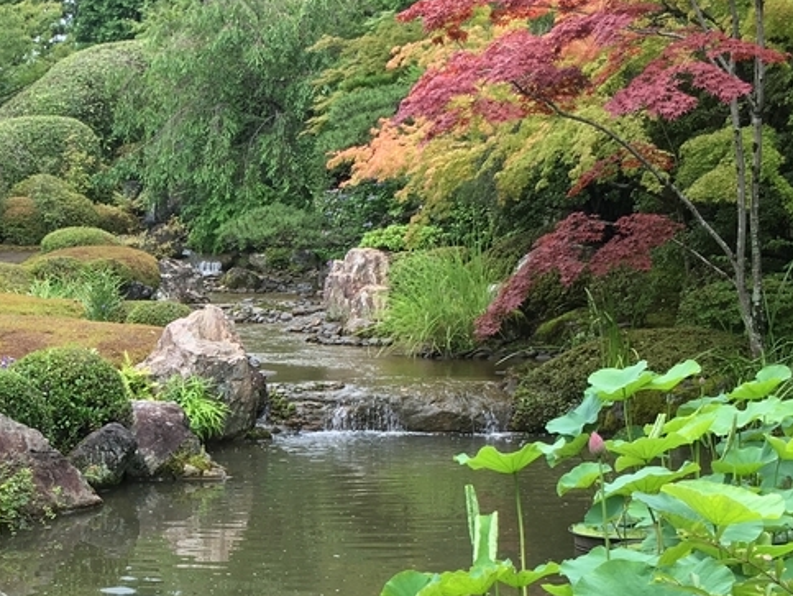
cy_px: 479
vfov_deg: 20.2
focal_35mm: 72
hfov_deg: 26.1
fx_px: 1651
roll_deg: +2.3
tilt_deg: -7.1
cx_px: 76
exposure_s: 1/133
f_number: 2.2
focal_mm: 4.15
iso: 25
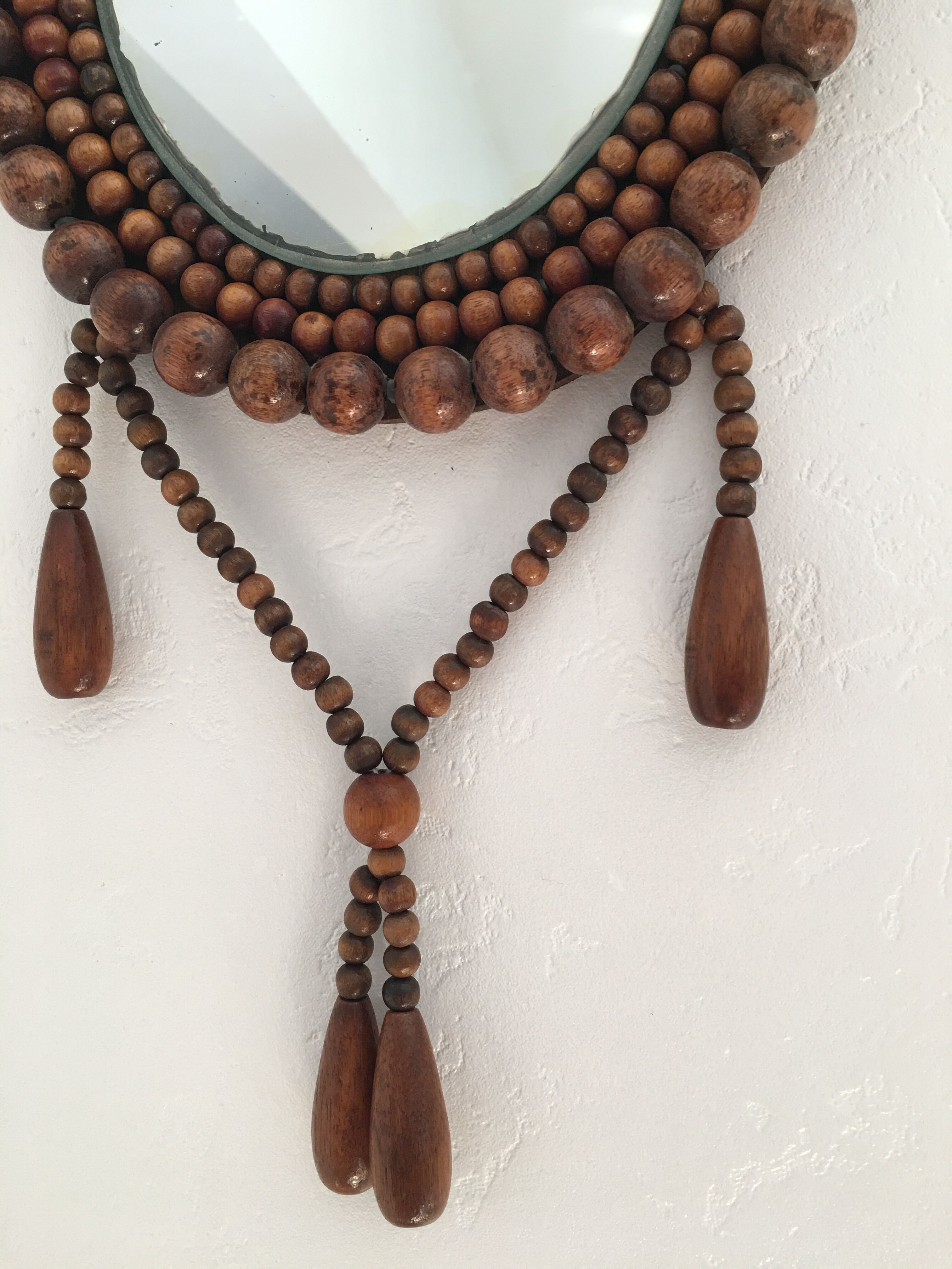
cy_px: 634
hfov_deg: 48.2
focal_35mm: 29
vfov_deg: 61.7
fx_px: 1063
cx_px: 476
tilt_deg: -1.4
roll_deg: -0.8
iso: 50
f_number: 2.2
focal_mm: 4.15
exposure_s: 1/33
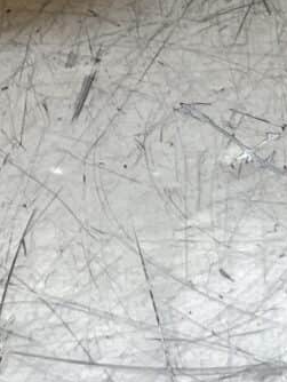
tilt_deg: -48.8
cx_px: -56
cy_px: -294
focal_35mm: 199
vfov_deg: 9.5
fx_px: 2197
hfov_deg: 7.4
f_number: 1.6
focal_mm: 5.1
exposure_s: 1/121
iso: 64
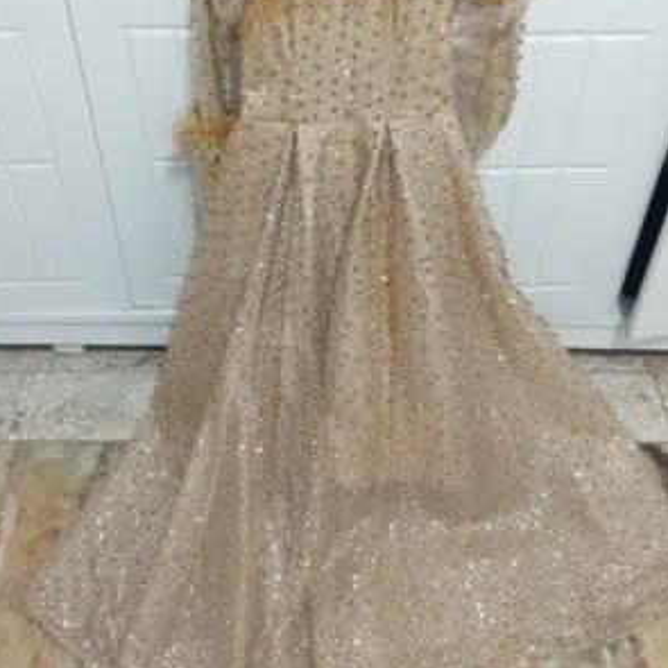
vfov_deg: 45.6
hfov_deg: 46.0
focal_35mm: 36
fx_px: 786
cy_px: 241
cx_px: 331
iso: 655
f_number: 1.8
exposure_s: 1/25
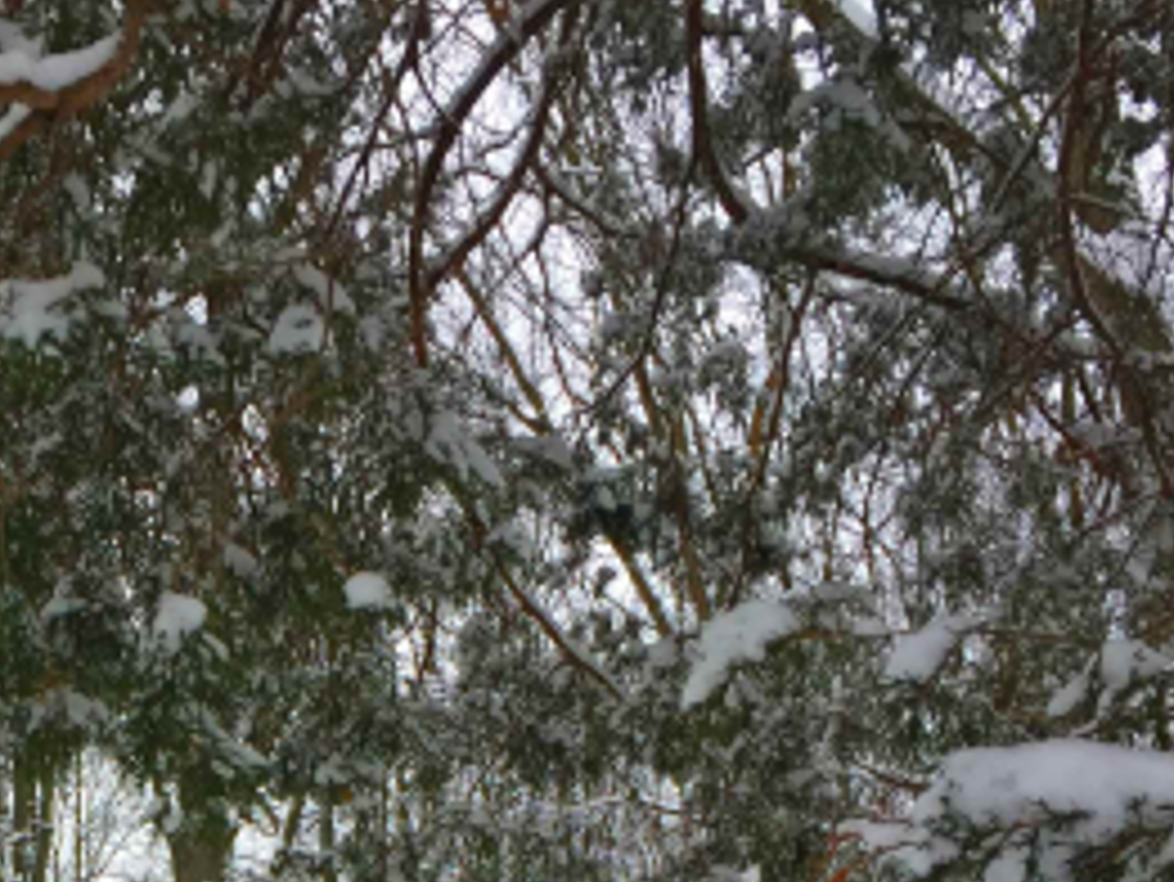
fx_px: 2511
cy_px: 1112
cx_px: 101
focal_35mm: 74
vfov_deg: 18.6
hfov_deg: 25.4
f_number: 2.2
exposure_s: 1/60
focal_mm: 4.15
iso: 32
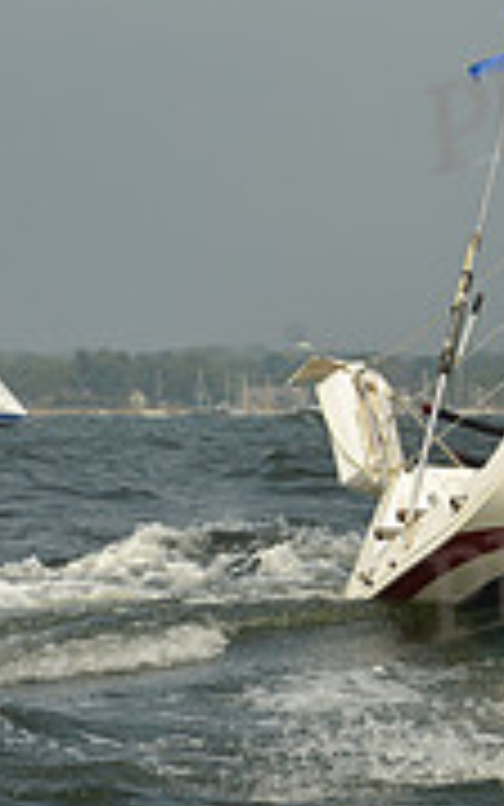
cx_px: 1296
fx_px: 5446
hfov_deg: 5.1
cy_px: 227
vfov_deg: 8.5
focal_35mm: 248
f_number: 10
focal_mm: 75
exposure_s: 1/1250
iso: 320
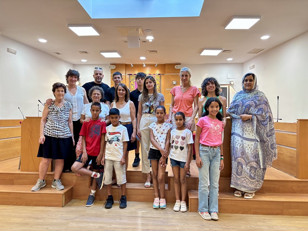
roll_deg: +0.0
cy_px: 116
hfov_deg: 67.3
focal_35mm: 26
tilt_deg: -0.7
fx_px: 231
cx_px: 154
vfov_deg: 53.1
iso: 160
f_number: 1.6
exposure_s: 1/50
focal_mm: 5.96
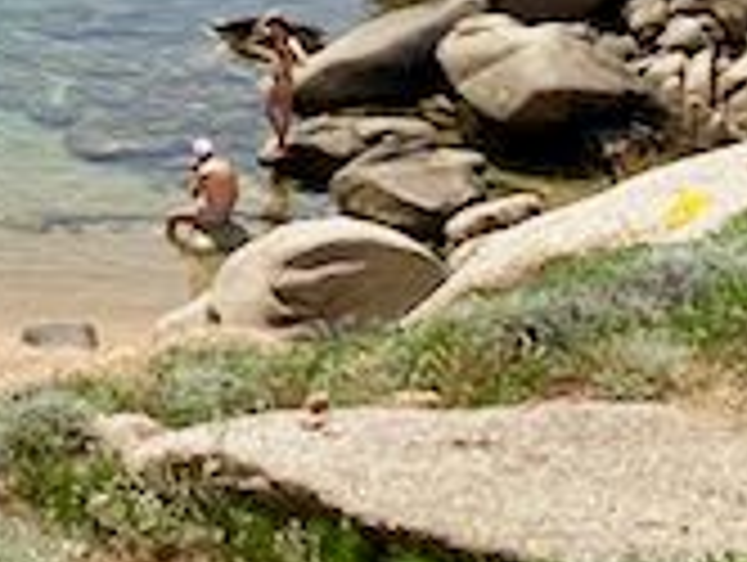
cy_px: -670
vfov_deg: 9.1
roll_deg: -0.5
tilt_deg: -5.4
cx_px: -752
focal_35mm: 150
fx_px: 3242
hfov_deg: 11.8
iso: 32
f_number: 1.8
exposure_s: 1/5495
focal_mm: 4.25
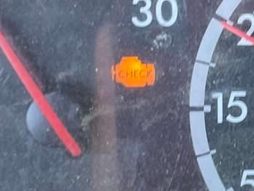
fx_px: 1108
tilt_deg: -33.4
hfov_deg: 12.8
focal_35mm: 151
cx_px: 292
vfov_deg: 9.8
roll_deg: +0.6
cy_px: 53
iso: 125
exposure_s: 1/103
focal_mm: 4.2
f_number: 1.6
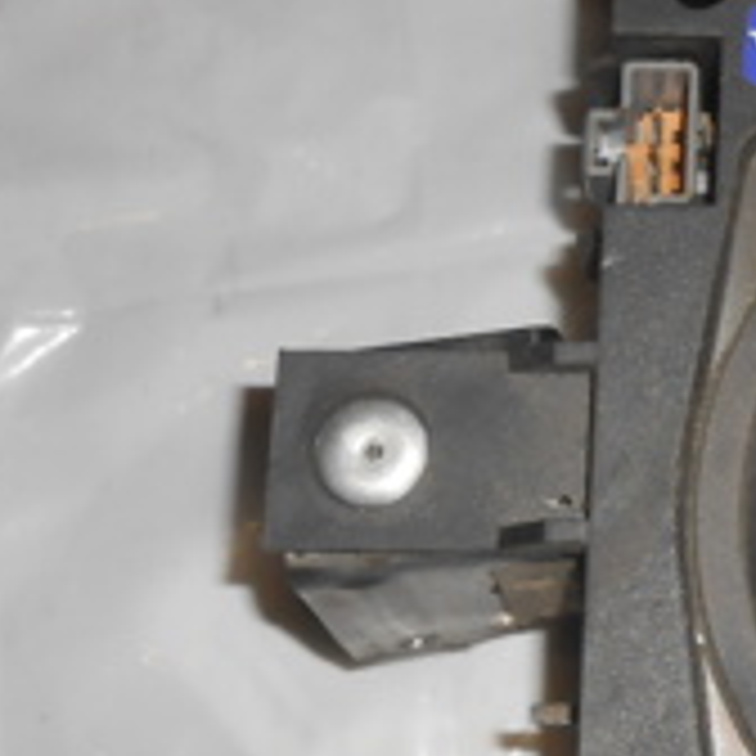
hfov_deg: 16.2
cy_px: 54
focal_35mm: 101
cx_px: 1012
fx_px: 2496
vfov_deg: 17.0
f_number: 3.8
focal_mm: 5.3
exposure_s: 1/25
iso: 80
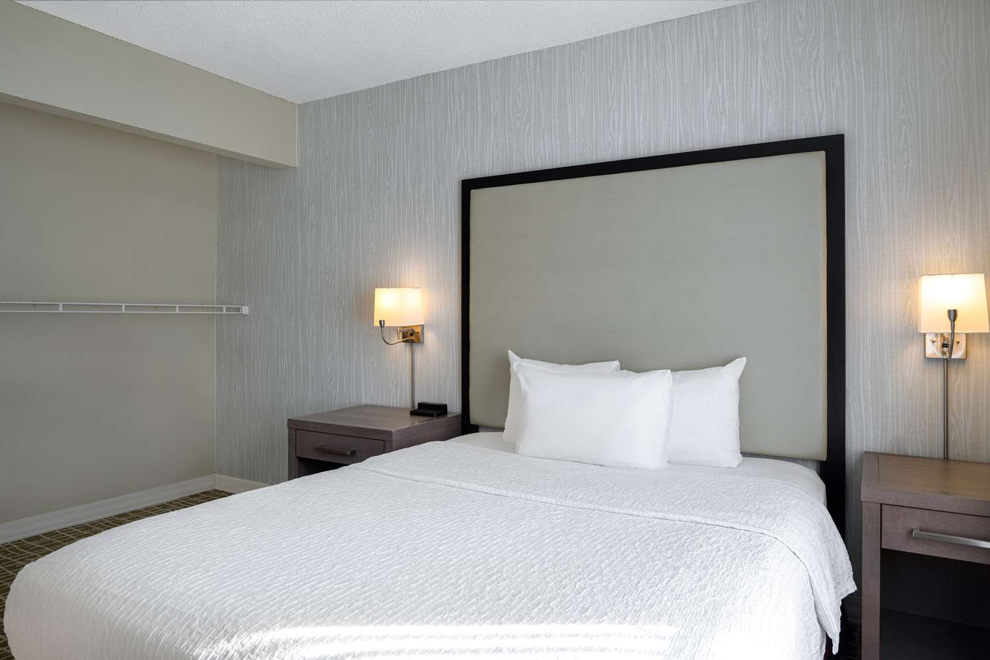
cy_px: 330
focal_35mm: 21
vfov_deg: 59.5
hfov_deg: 81.2
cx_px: 495
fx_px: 577
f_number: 10
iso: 400
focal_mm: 21
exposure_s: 1/50
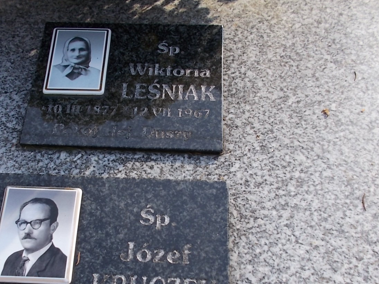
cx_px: 144
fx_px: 416
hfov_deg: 48.6
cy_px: 194
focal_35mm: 38
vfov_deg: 37.2
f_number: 3.2
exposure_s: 1/250
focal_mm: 4.6
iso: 80
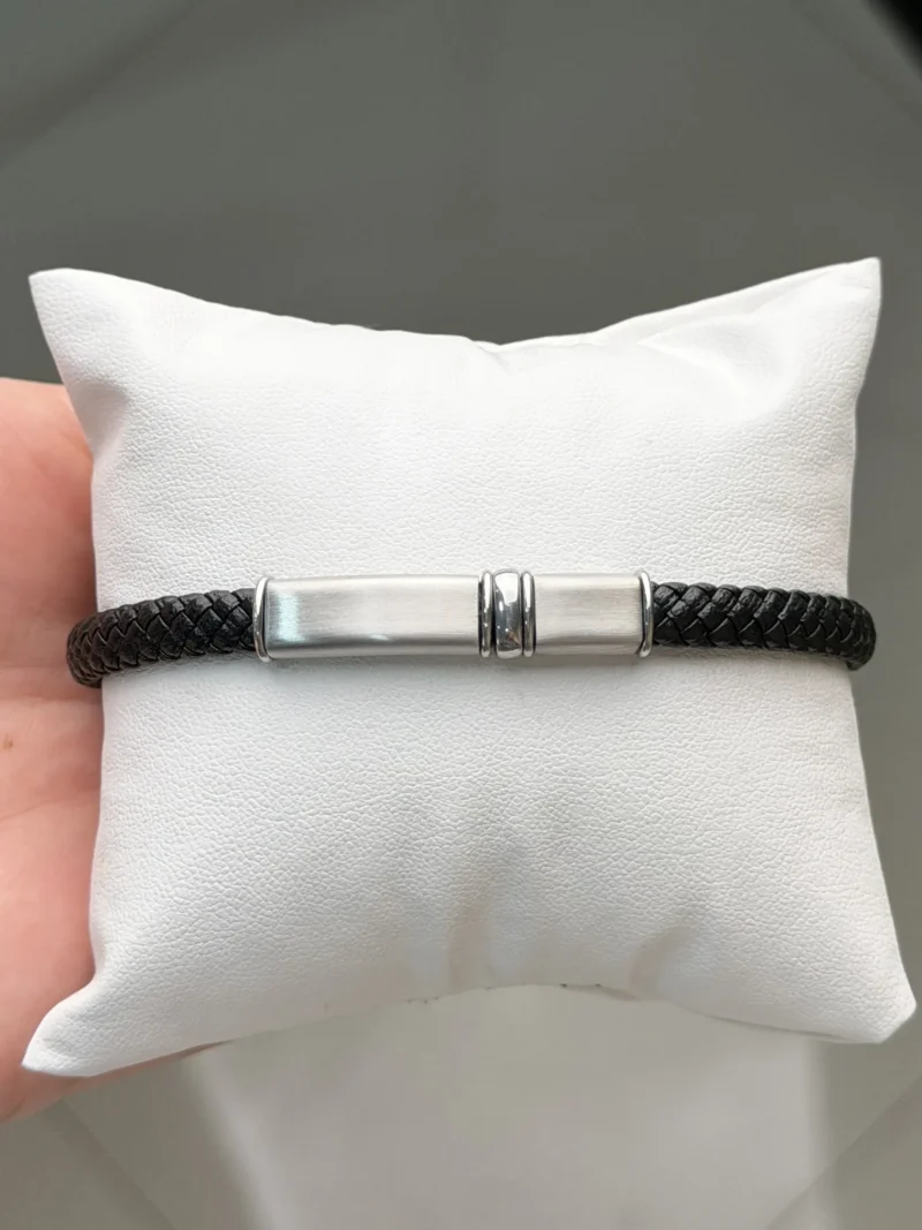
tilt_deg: -71.6
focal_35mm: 48
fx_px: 1705
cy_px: 615
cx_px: 461
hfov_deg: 30.3
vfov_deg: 39.7
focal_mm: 6.76
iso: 64
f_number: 1.78
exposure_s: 1/657
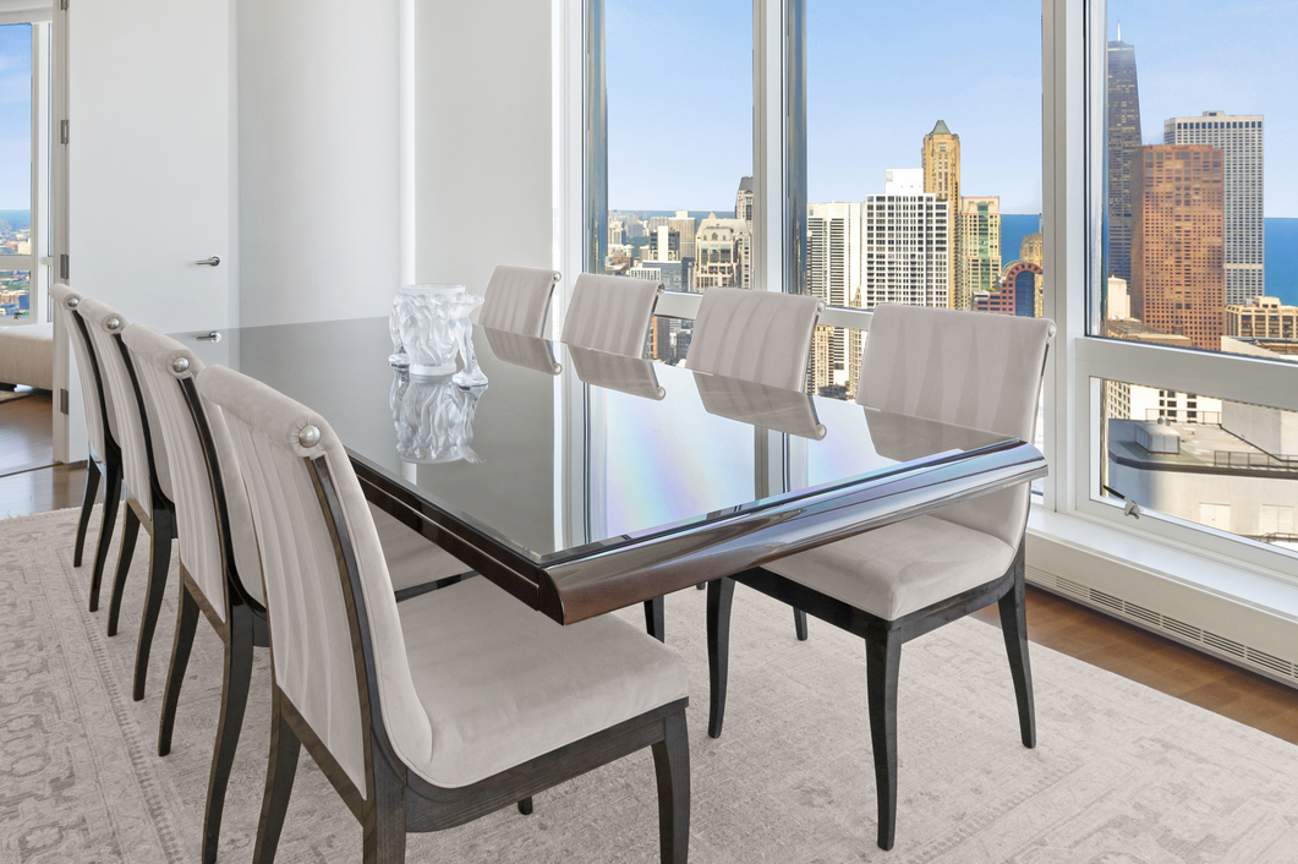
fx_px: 937
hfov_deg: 69.1
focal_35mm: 26
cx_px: 561
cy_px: 208
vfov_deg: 47.5
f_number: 9.5
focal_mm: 17
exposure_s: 1/30
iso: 200
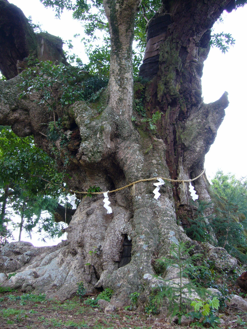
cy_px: 164
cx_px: 124
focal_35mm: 35
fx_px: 333
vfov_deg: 52.6
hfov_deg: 40.7
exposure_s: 1/40
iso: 100
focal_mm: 5.8
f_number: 2.8
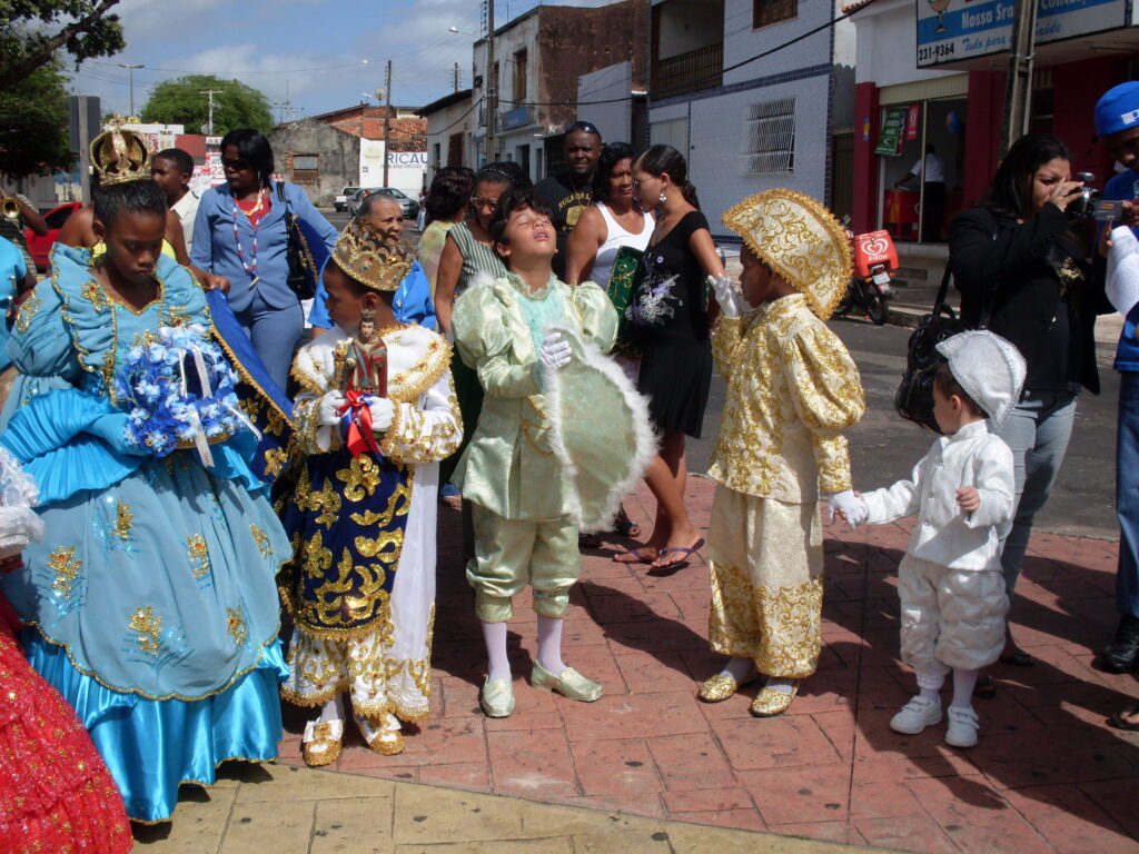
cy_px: 427
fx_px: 1250
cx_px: 570
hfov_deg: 49.0
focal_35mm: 38
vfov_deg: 37.7
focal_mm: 6.3
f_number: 8.4
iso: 80
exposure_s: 1/250
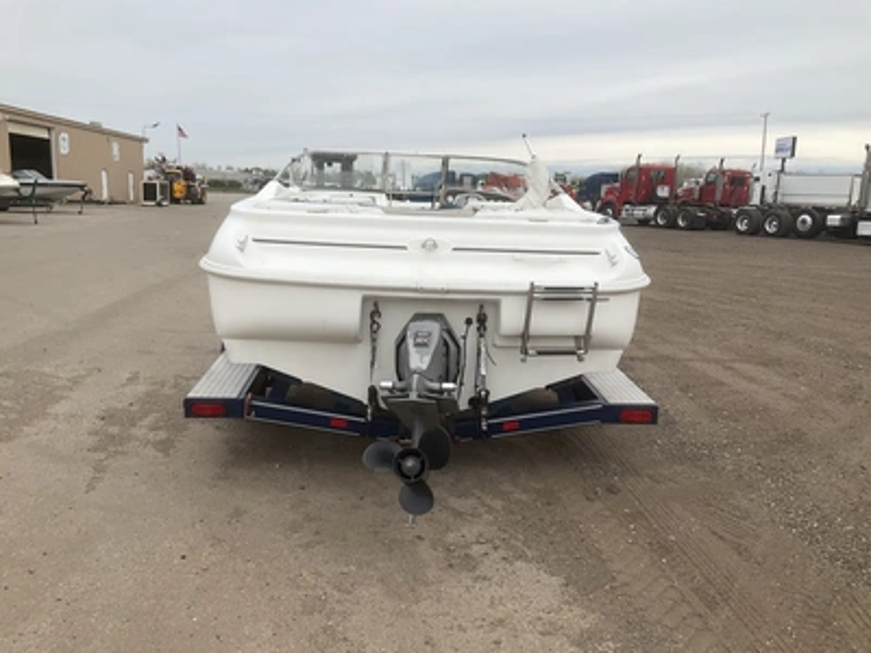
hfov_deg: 61.7
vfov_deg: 48.2
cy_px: 326
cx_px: 436
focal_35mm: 29
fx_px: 730
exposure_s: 1/1984
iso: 25
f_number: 1.8
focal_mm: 3
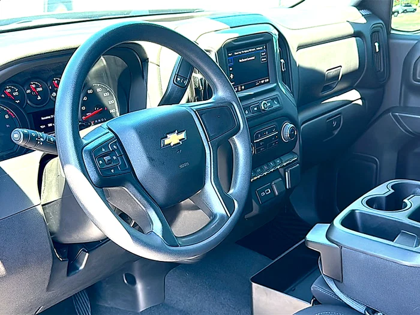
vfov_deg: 37.7
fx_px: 461
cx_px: 210
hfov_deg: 49.0
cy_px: 158
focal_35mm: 38
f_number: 1.78
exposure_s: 1/153
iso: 125
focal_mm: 6.86
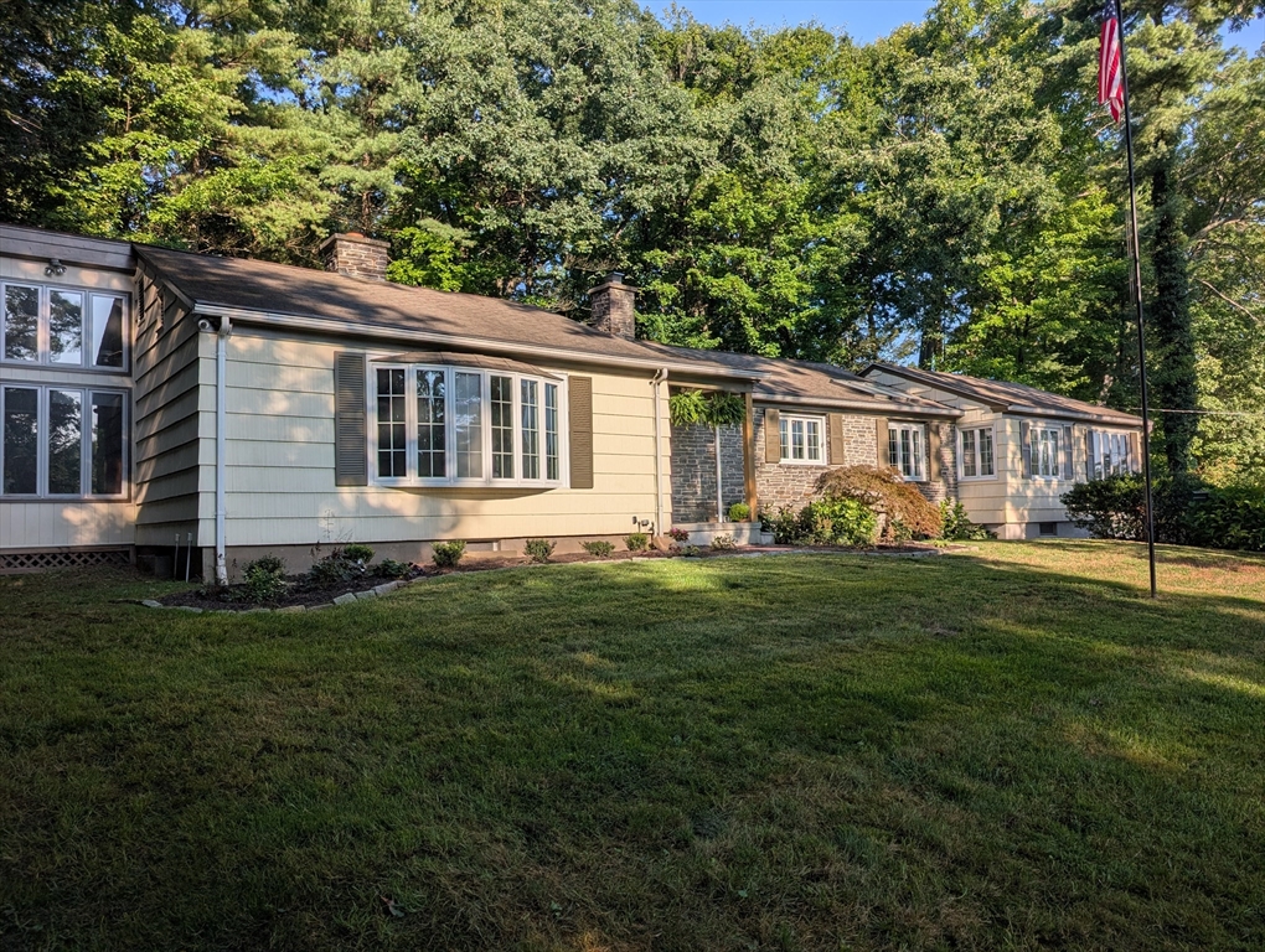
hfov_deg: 71.5
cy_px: 476
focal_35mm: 24
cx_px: 632
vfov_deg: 56.9
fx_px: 878
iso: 23
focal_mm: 6.9
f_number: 1.68
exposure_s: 1/1418
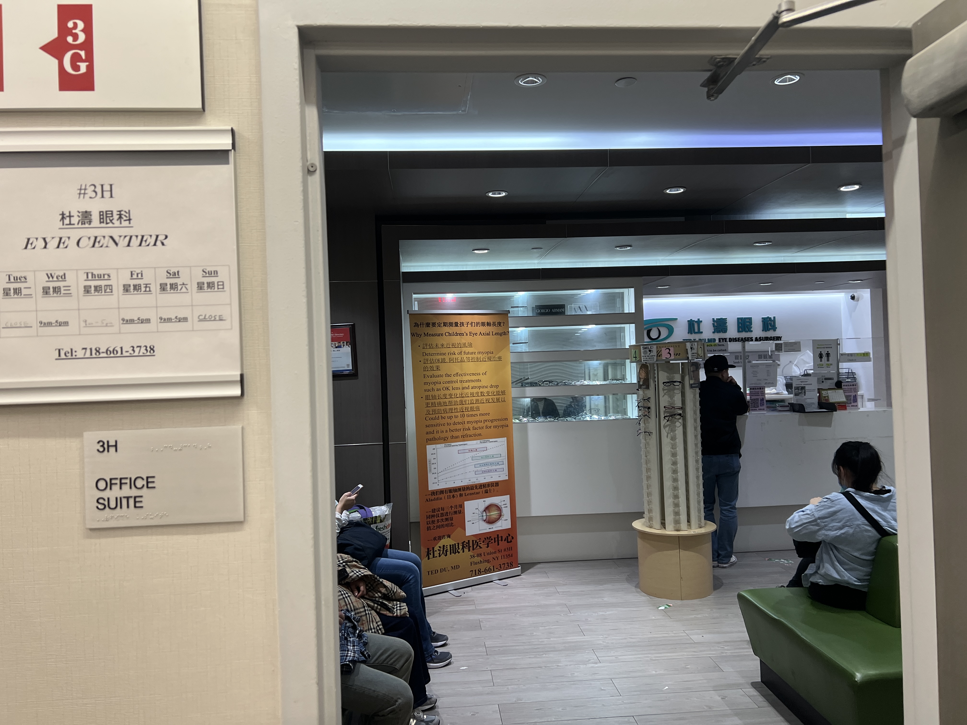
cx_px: 484
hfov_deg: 67.3
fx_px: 726
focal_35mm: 26
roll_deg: +2.2
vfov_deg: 53.1
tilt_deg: +0.3
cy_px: 362
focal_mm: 5.7
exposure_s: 1/120
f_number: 1.5
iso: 125
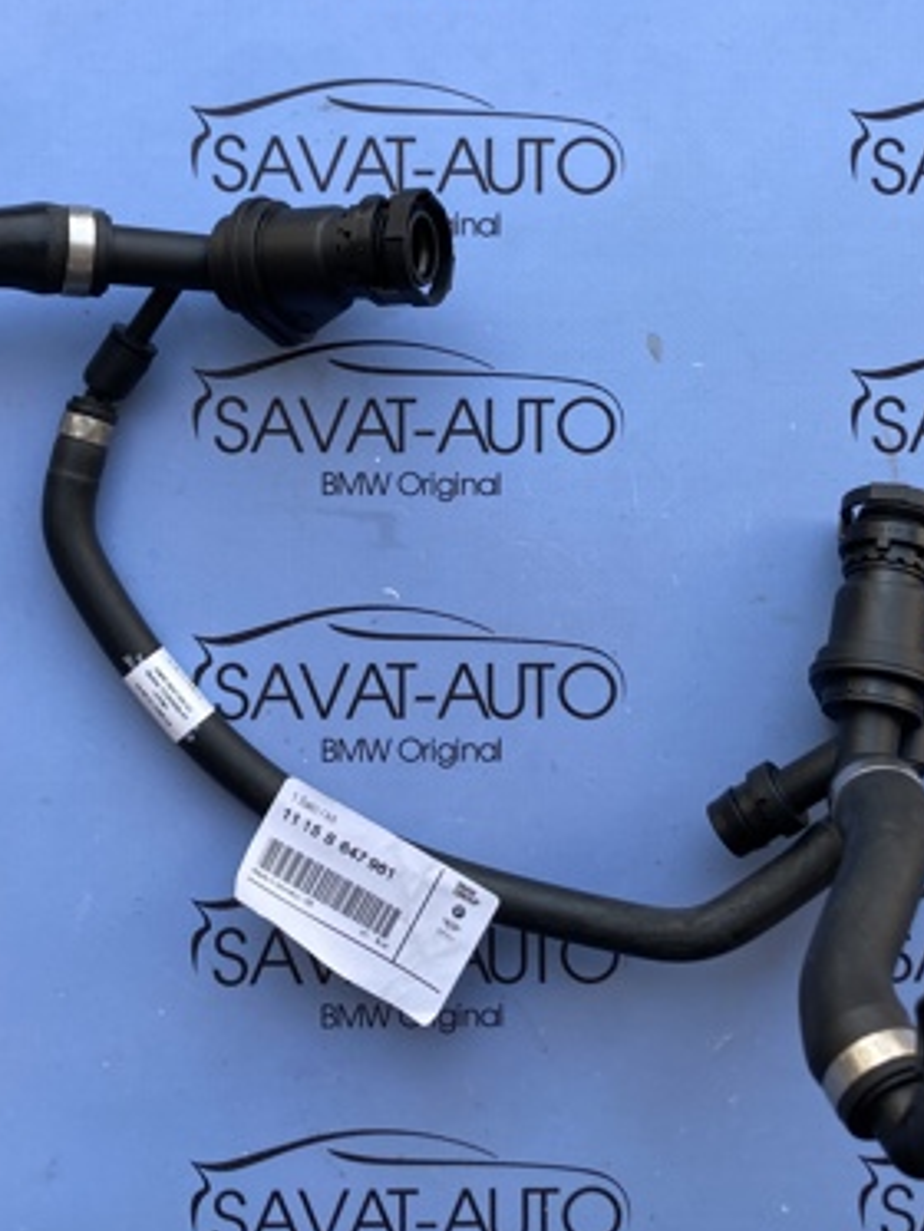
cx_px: 442
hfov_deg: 30.3
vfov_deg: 39.6
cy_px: 546
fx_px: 1707
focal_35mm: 48
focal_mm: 3.99
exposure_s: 1/121
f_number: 1.8
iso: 32
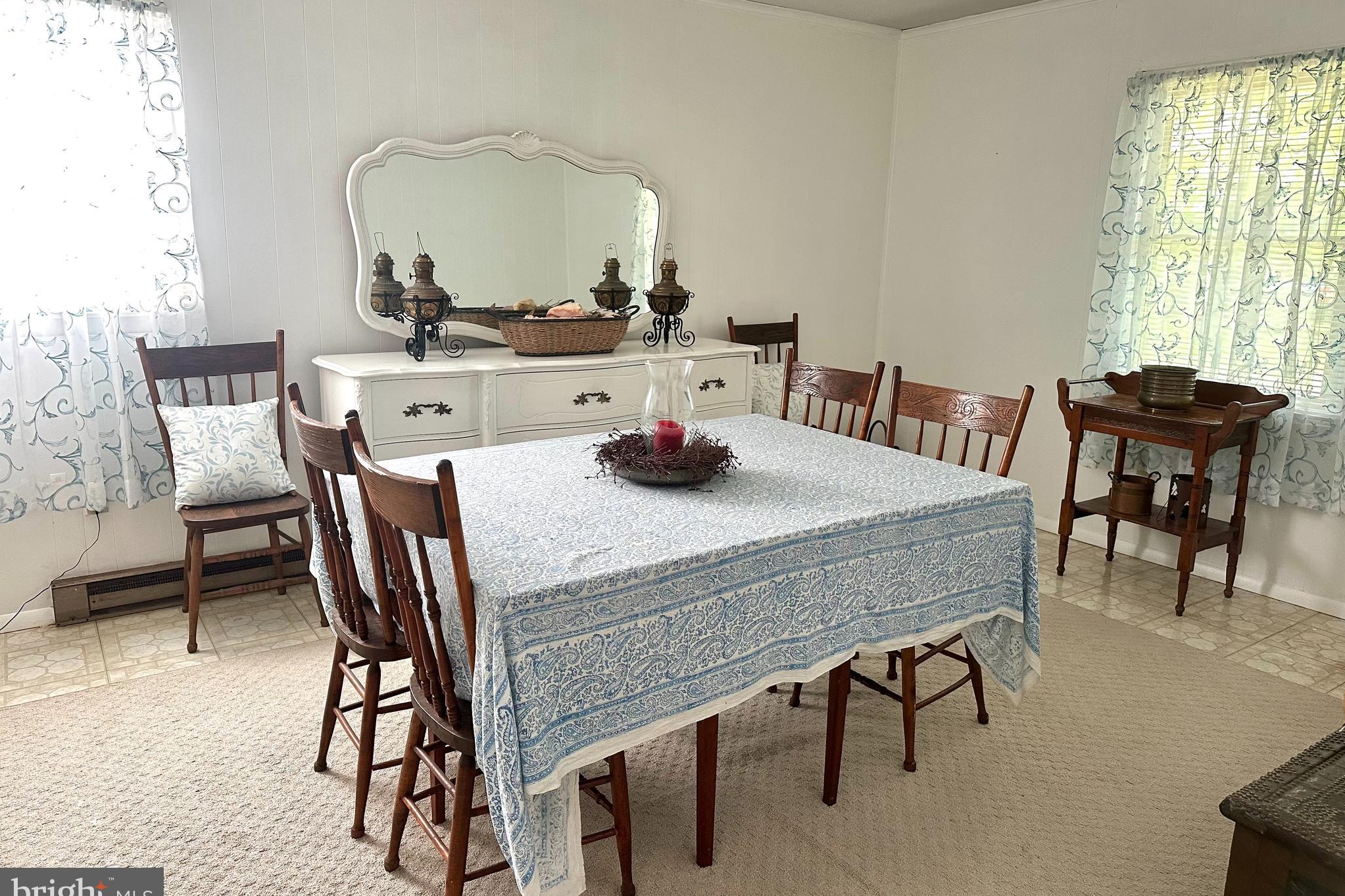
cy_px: 417
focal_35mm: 25
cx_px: 673
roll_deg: -0.9
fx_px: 934
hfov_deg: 71.5
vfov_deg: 51.2
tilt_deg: -10.4
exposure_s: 1/77
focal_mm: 6.86
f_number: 1.78
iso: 250
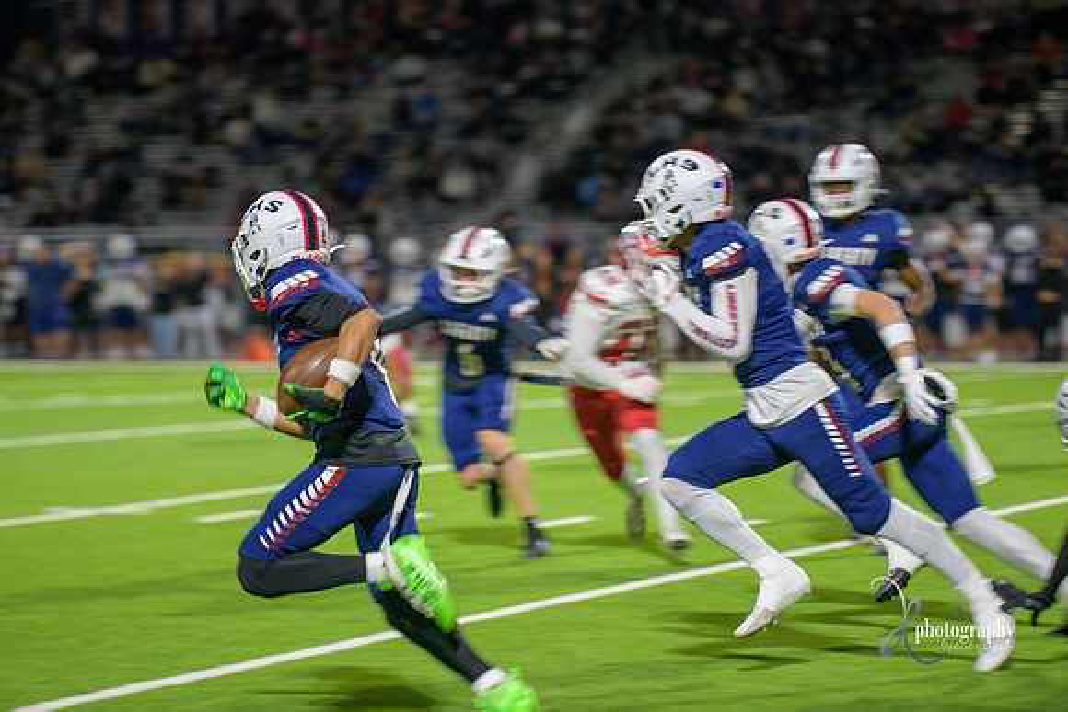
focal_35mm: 145
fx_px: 4302
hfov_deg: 14.2
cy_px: 356
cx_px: 534
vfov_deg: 9.5
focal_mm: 145
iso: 1250
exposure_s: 1/250
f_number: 2.8
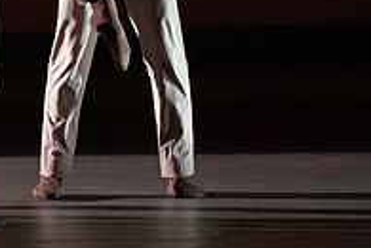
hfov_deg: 2.2
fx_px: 9717
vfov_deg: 1.5
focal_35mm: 943
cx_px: -49
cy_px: -94
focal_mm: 276
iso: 25600
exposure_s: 1/400
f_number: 5.6
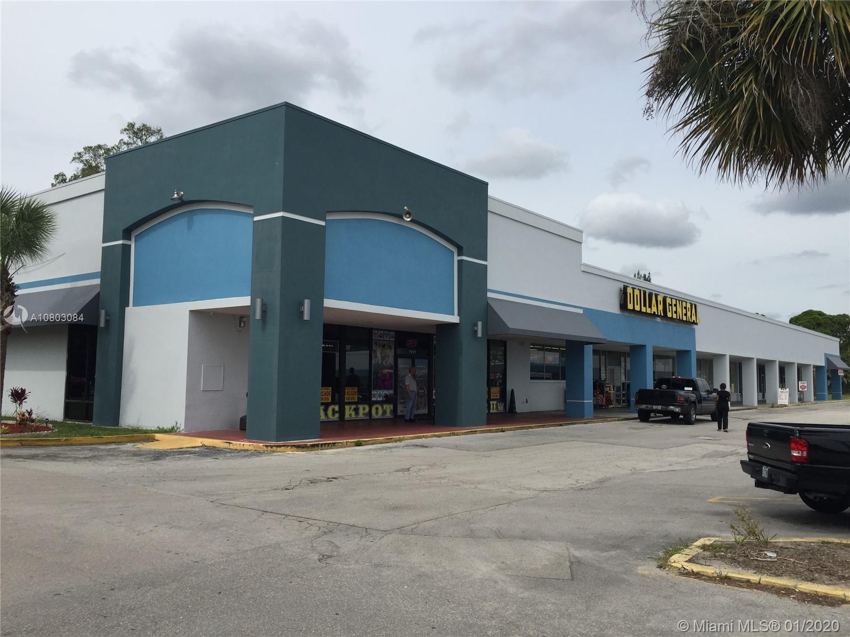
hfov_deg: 61.7
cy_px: 318
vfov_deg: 48.2
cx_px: 425
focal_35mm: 29
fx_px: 712
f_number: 2.2
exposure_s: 1/2825
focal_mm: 4.15
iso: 32
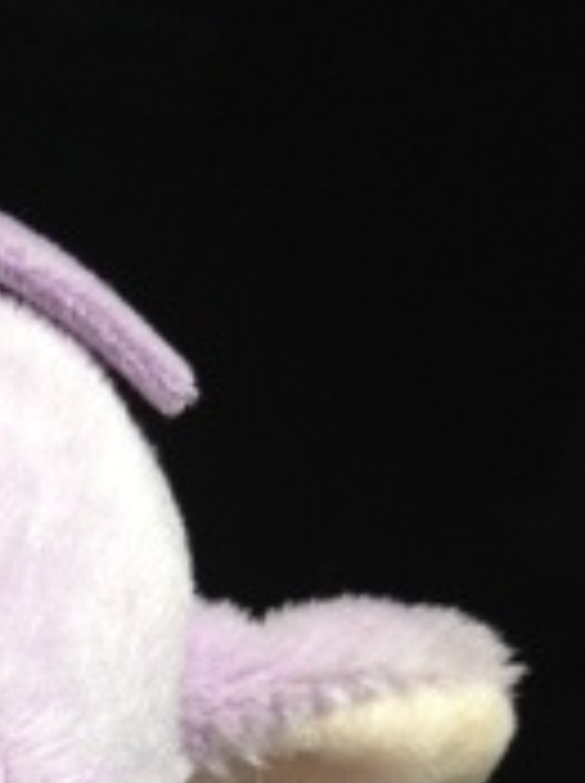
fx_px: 2914
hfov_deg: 11.1
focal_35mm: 129
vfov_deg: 13.8
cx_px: -207
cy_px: 1377
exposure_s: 1/120
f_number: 2.4
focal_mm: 4.28
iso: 80
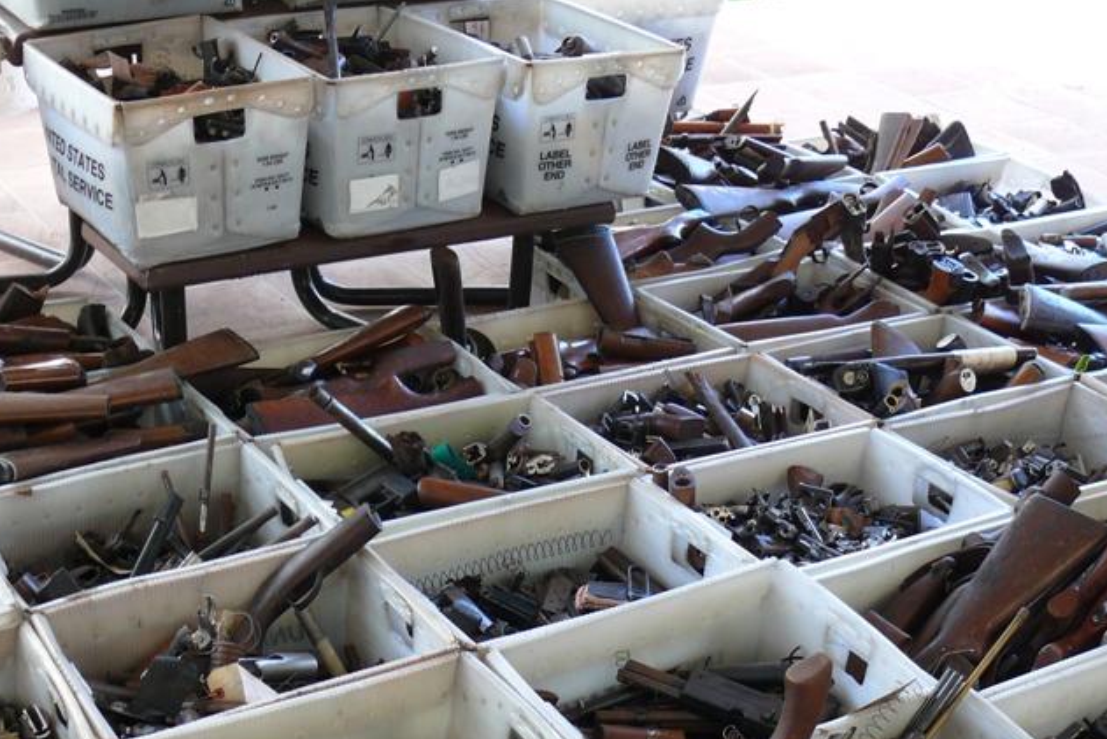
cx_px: 504
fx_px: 1815
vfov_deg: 22.5
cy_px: 642
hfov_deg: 33.9
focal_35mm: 59
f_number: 2.8
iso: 100
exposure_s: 1/60
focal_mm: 7.4
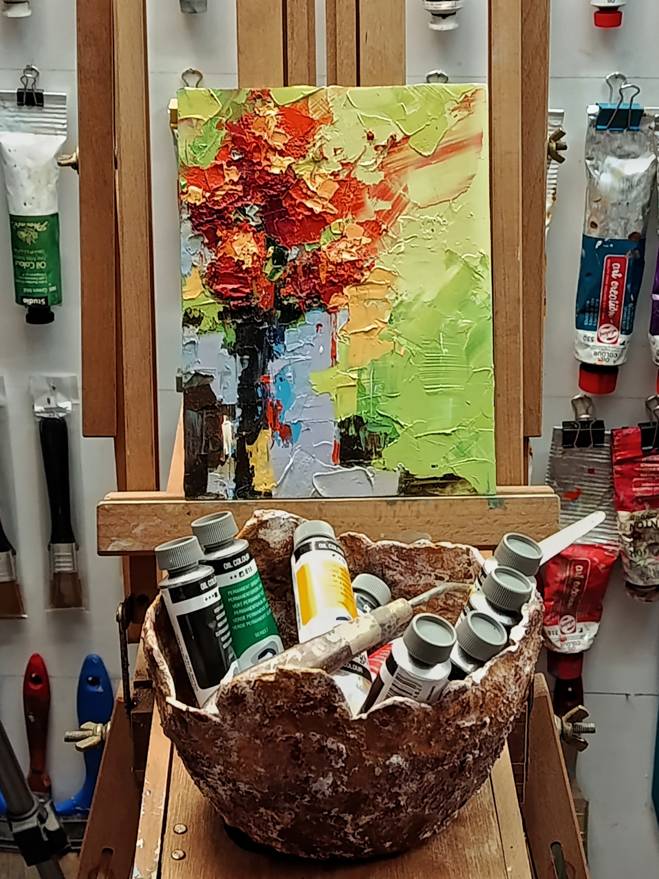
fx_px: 1828
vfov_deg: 27.0
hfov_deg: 20.4
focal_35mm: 72
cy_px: 440
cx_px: 330
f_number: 1.7
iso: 1000
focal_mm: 5.24
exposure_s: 1/50
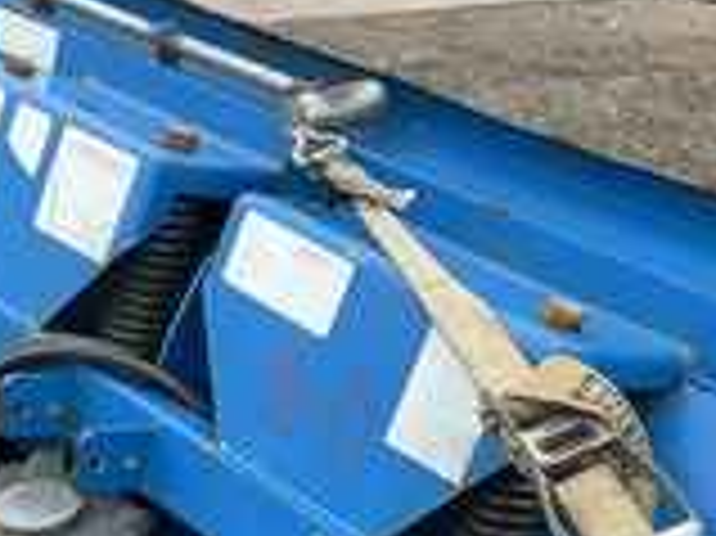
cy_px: 536
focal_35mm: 73
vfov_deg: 19.6
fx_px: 1509
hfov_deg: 26.7
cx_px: 329
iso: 16
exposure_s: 1/122
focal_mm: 3
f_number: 1.8
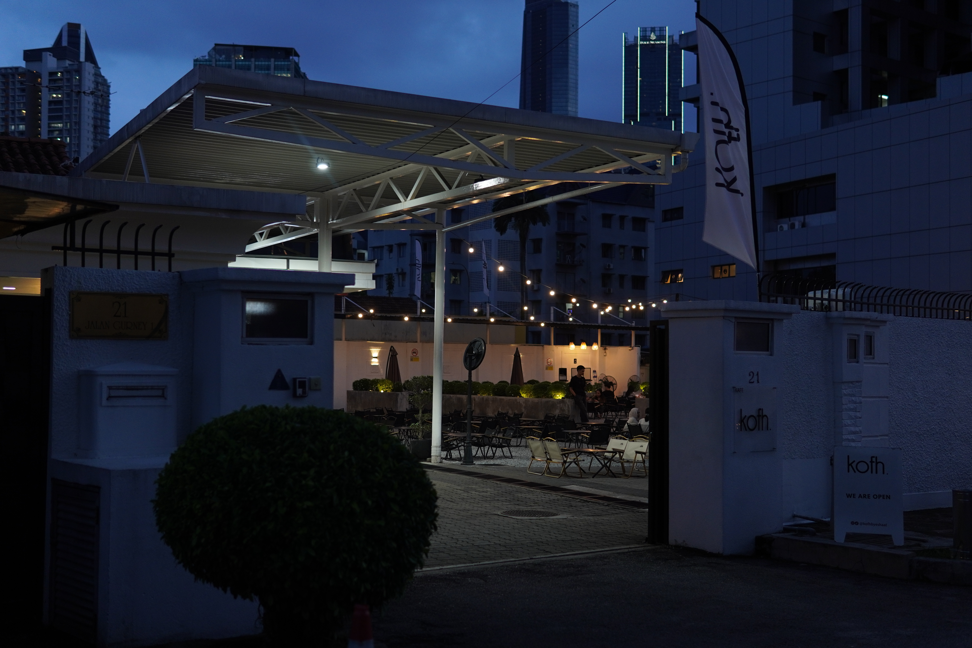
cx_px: 486
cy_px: 324
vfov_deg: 29.9
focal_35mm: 45
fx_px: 1215
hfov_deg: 43.6
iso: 400
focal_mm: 30
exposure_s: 1/200
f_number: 2
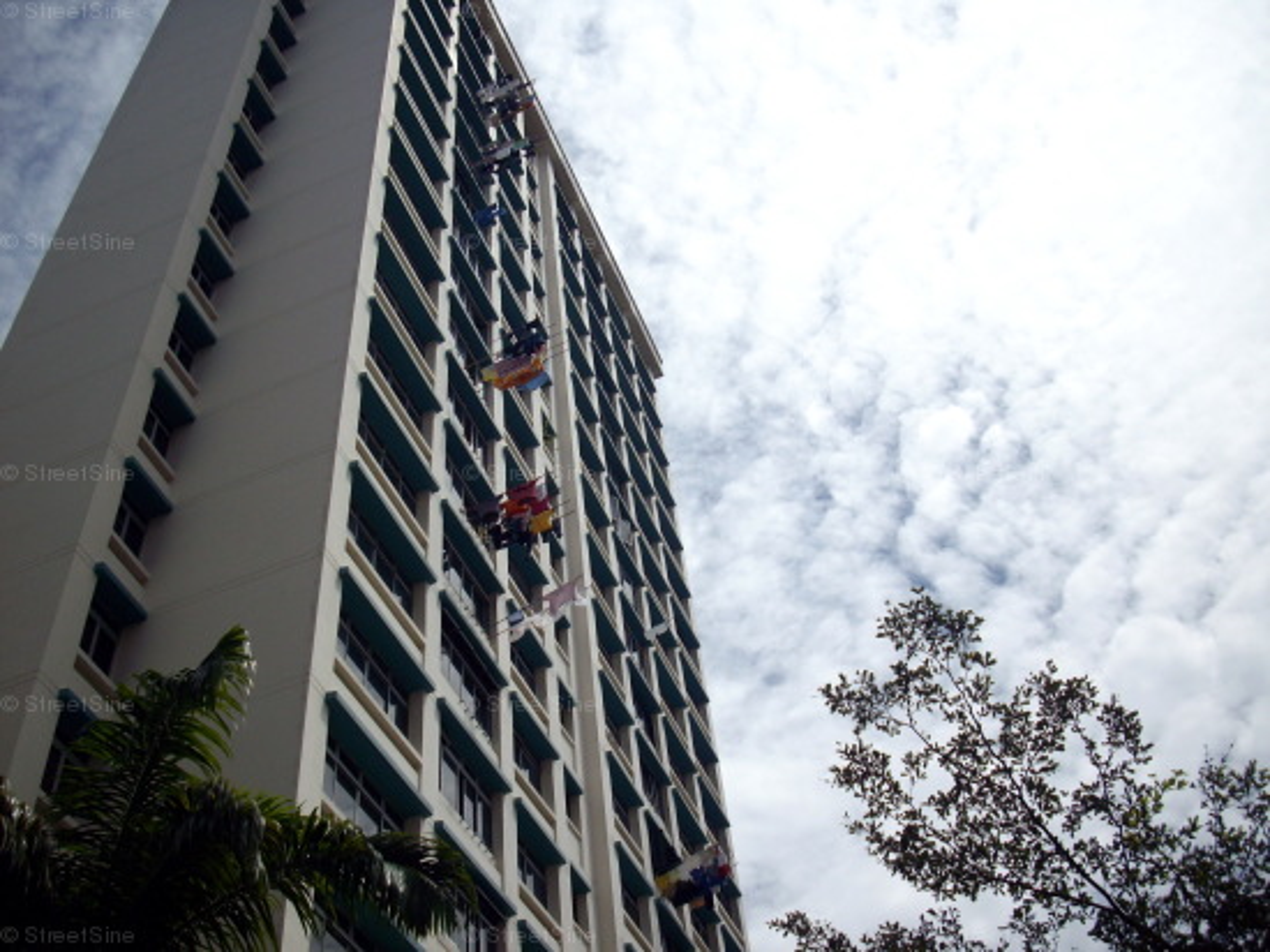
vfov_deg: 38.6
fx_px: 1357
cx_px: 635
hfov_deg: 50.2
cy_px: 476
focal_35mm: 37
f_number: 5.6
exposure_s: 1/800
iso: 80
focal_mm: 6.2
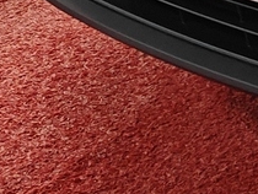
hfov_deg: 7.9
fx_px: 1634
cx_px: 733
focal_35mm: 219
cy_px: -332
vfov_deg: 6.4
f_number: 1.8
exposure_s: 1/76
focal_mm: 5.59
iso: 64
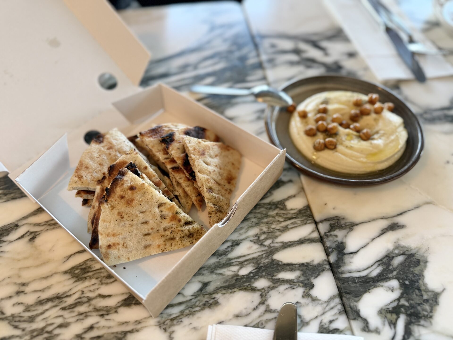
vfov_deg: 56.8
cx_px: 226
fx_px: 314
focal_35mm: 24
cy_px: 170
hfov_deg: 71.6
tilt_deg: -52.2
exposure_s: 1/100
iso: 160
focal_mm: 6.76
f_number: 1.78
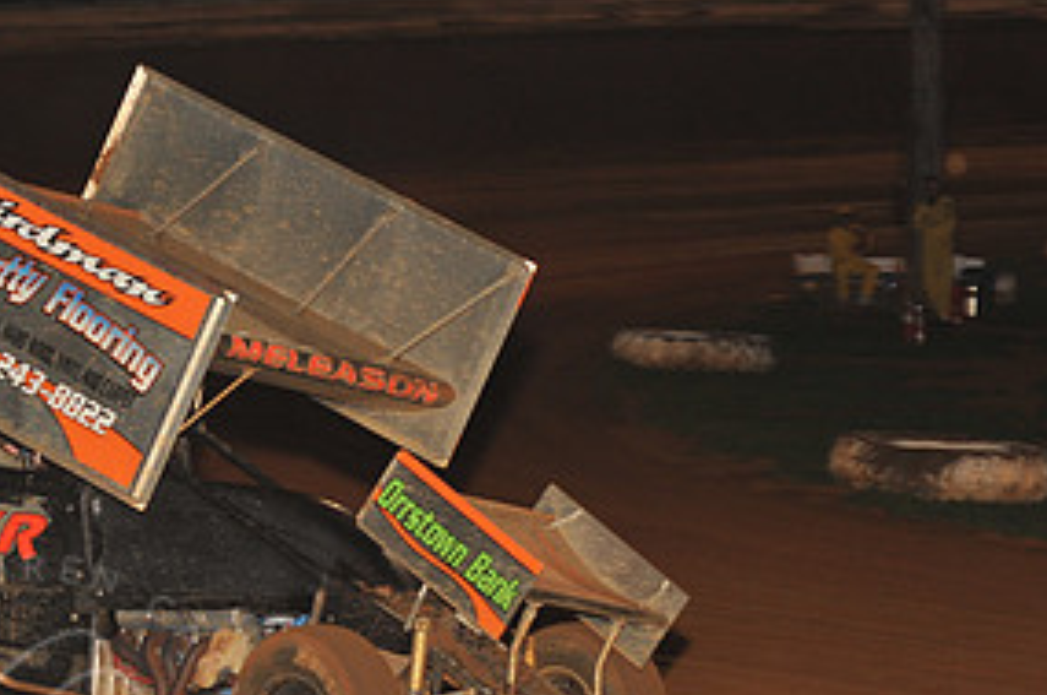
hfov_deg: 9.6
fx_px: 6213
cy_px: 438
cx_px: 33
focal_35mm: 214
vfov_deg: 6.4
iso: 800
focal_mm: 105
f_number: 6.3
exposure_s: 1/320
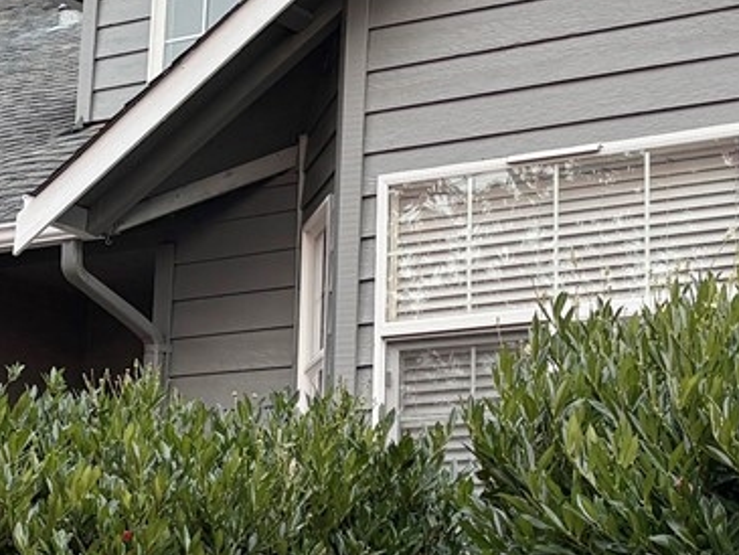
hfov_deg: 17.2
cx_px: 255
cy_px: 251
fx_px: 2435
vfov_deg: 13.0
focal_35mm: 114
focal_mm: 5.96
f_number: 1.6
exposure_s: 1/623
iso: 50
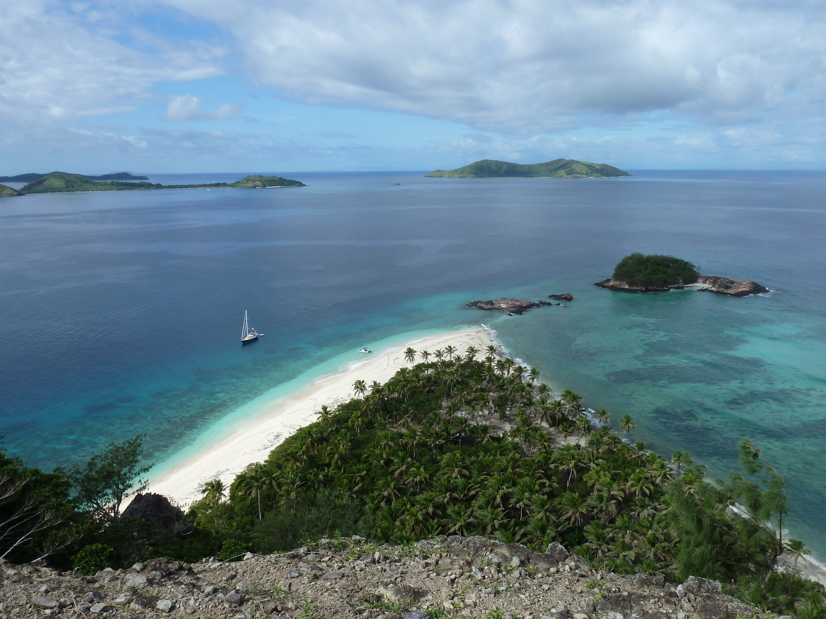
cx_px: 413
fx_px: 597
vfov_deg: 54.9
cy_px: 310
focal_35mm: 25
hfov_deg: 69.4
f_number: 5
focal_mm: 4.1
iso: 80
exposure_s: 1/400
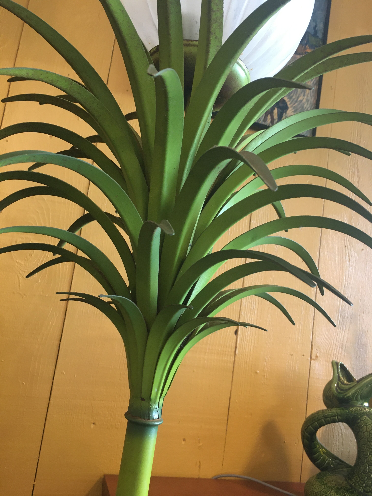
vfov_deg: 61.7
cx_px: 186
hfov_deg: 48.2
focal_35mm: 29
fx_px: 416
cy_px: 248
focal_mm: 4.15
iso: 100
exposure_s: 1/33
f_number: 2.2
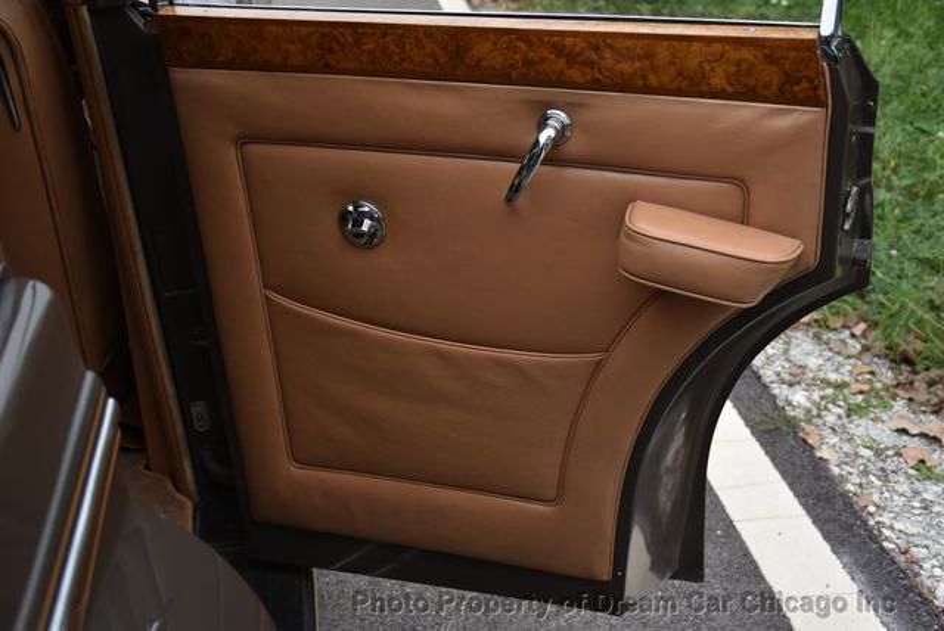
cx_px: 472
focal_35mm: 45
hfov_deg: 43.6
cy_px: 316
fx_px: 1181
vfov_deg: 29.9
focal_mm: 30
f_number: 4.5
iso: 100
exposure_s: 1/250
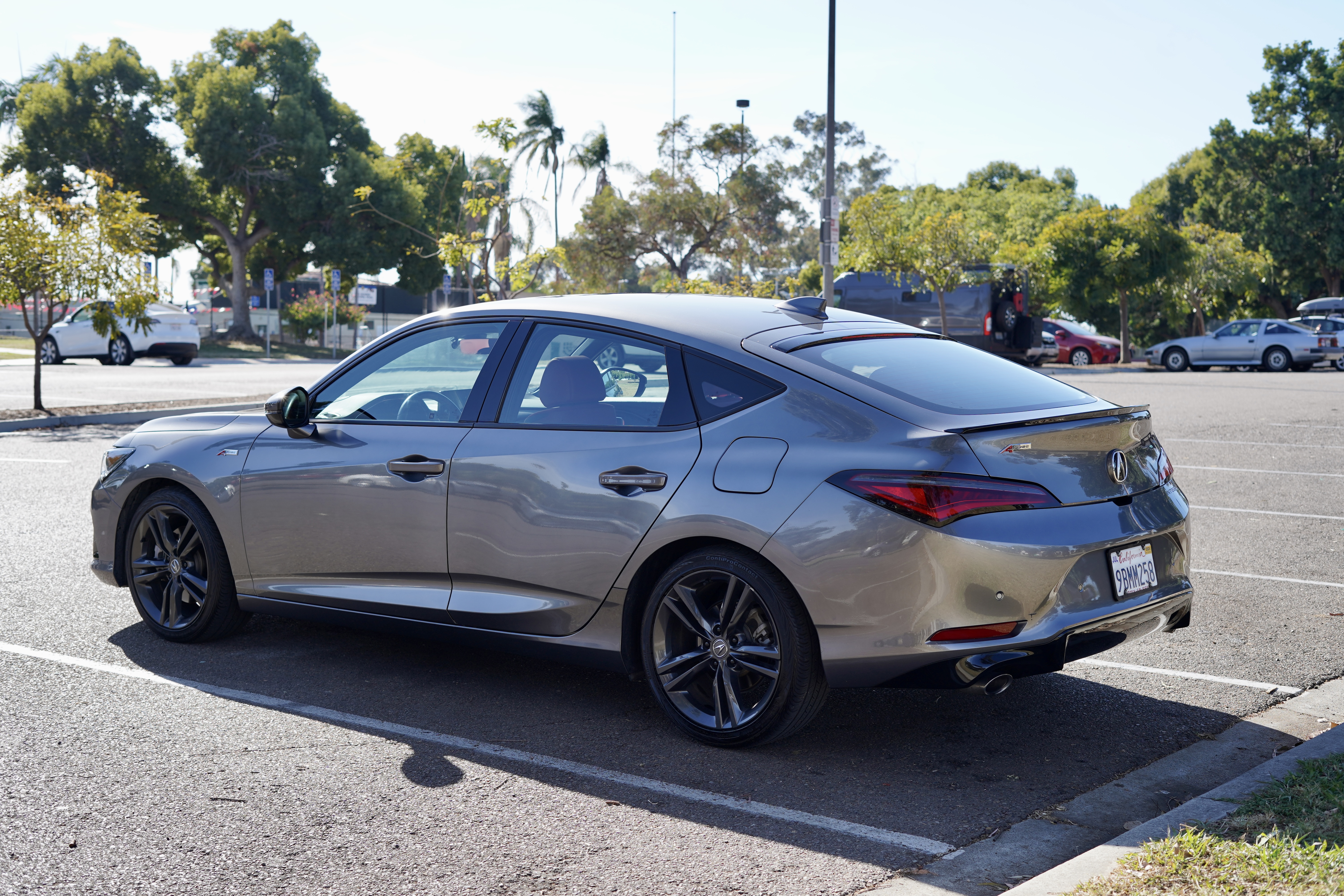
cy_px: 448
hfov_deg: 39.6
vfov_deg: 27.0
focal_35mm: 50
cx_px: 672
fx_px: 1867
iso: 100
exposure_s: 1/250
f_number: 4.5
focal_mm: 50
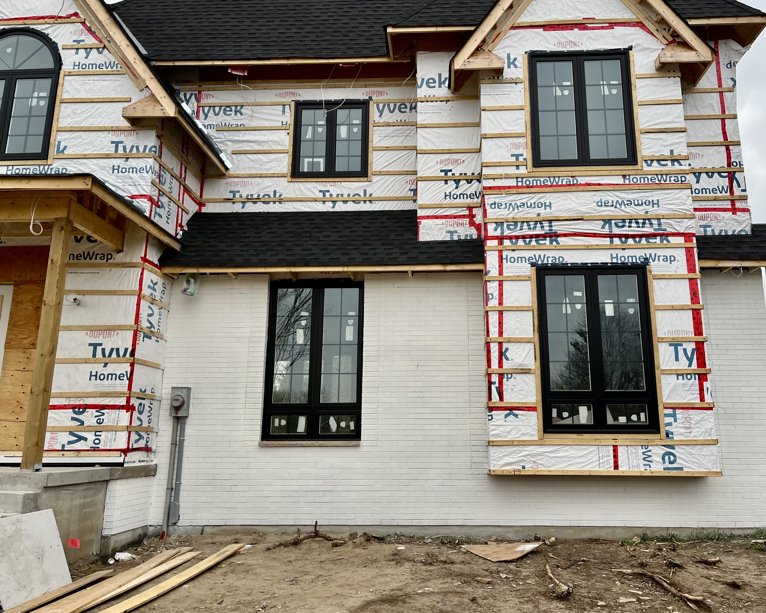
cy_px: 303
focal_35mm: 28
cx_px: 413
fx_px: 635
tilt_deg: +14.3
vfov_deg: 51.5
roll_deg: +0.9
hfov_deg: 62.1
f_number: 1.6
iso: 50
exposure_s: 1/475
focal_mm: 5.1
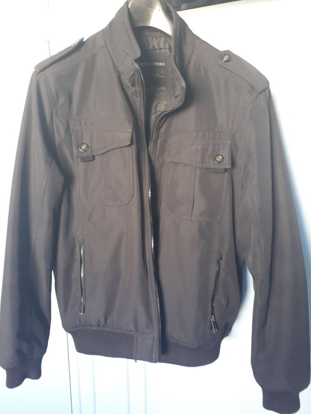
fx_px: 323
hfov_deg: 51.4
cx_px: 156
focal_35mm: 27
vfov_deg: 65.3
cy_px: 207
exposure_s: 1/33
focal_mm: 3.6
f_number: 1.9
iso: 160
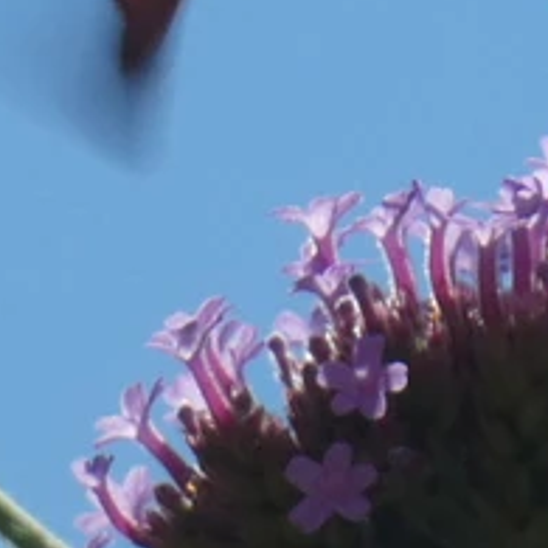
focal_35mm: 683
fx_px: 12233
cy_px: 79
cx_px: 163
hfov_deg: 2.6
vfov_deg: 2.6
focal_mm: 42.3
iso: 80
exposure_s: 1/200
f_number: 5.6
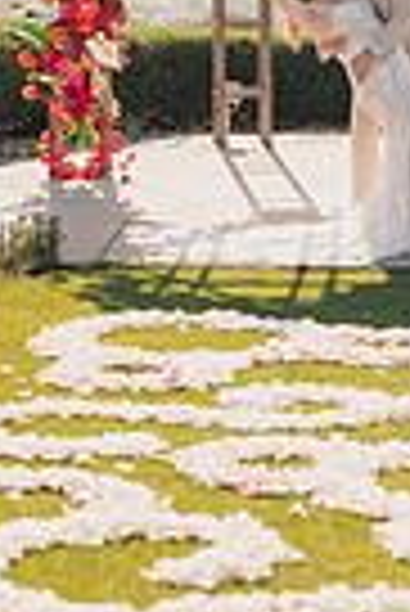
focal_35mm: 165
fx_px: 2811
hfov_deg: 8.3
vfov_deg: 12.3
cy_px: -14
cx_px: 275
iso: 50
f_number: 1.6
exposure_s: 1/3200
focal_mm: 50
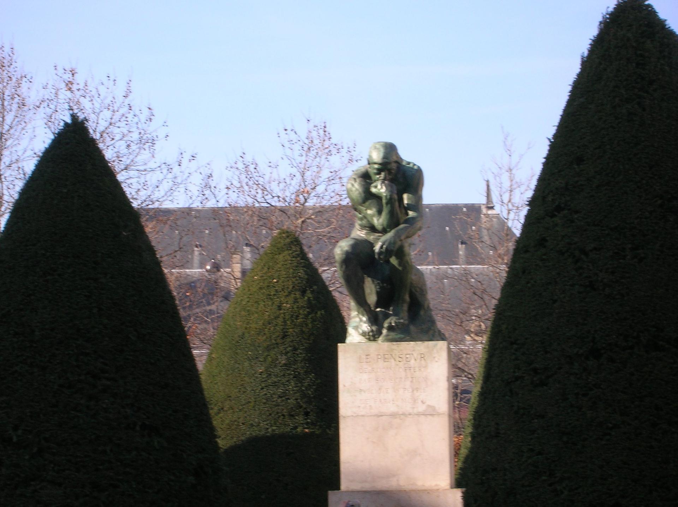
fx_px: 1996
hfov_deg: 19.3
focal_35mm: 102
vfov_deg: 14.5
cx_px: 339
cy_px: 254
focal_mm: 17.1
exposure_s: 1/60.3
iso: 50
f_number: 8.2
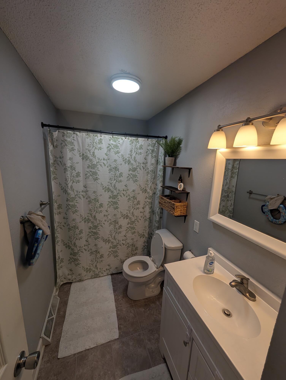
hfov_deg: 94.6
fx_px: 132
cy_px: 190
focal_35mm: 12
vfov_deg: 110.5
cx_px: 143
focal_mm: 2.02
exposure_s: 1/156
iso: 55
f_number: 1.7
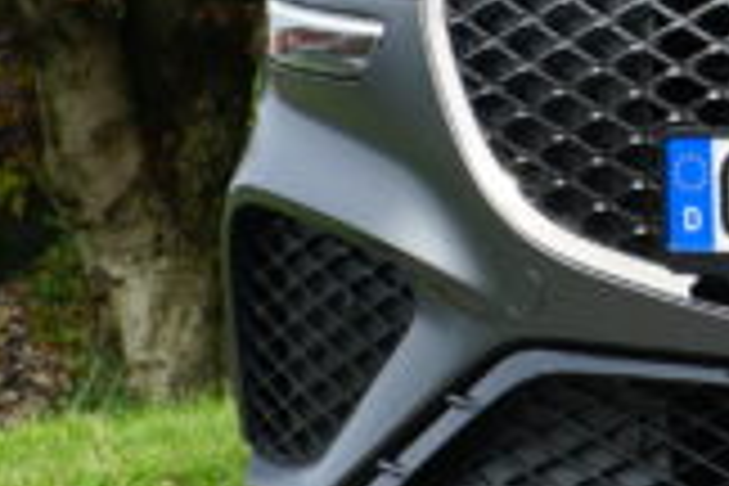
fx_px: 6277
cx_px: 1206
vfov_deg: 4.4
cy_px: -209
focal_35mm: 310
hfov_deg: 6.5
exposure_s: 1/100
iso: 100
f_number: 10
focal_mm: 49
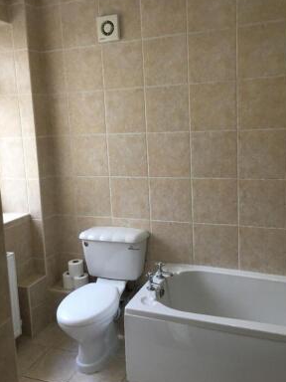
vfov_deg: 55.3
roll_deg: +2.0
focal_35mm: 33
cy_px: 175
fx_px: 364
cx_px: 145
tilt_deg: -8.1
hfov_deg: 42.9
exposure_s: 1/17
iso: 64
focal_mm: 4.15
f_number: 2.2
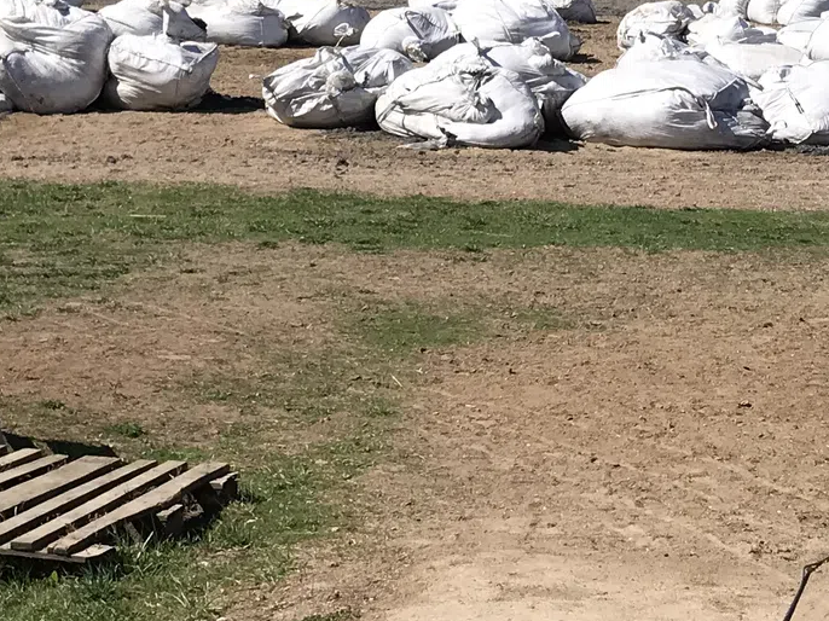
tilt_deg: -0.9
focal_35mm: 98
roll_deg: -2.4
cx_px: 346
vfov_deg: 14.7
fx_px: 2346
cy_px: -81
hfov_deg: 20.0
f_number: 1.8
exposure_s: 1/2457
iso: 20
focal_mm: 3.99
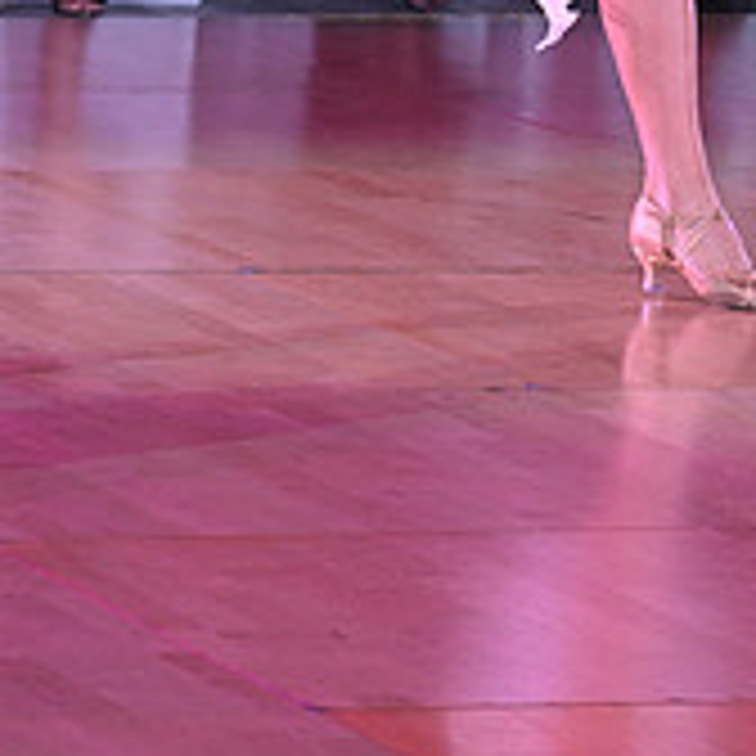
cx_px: 835
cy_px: -328
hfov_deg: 4.4
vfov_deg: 4.4
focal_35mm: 396
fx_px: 9785
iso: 2000
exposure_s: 1/200
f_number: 5.6
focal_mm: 135
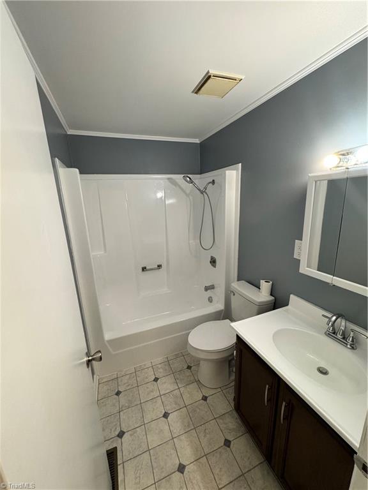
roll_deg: +3.1
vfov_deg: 102.1
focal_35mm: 14
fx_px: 198
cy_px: 245
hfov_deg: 85.7
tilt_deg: -11.3
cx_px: 184
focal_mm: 2.22
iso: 200
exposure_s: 1/120
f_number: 2.2
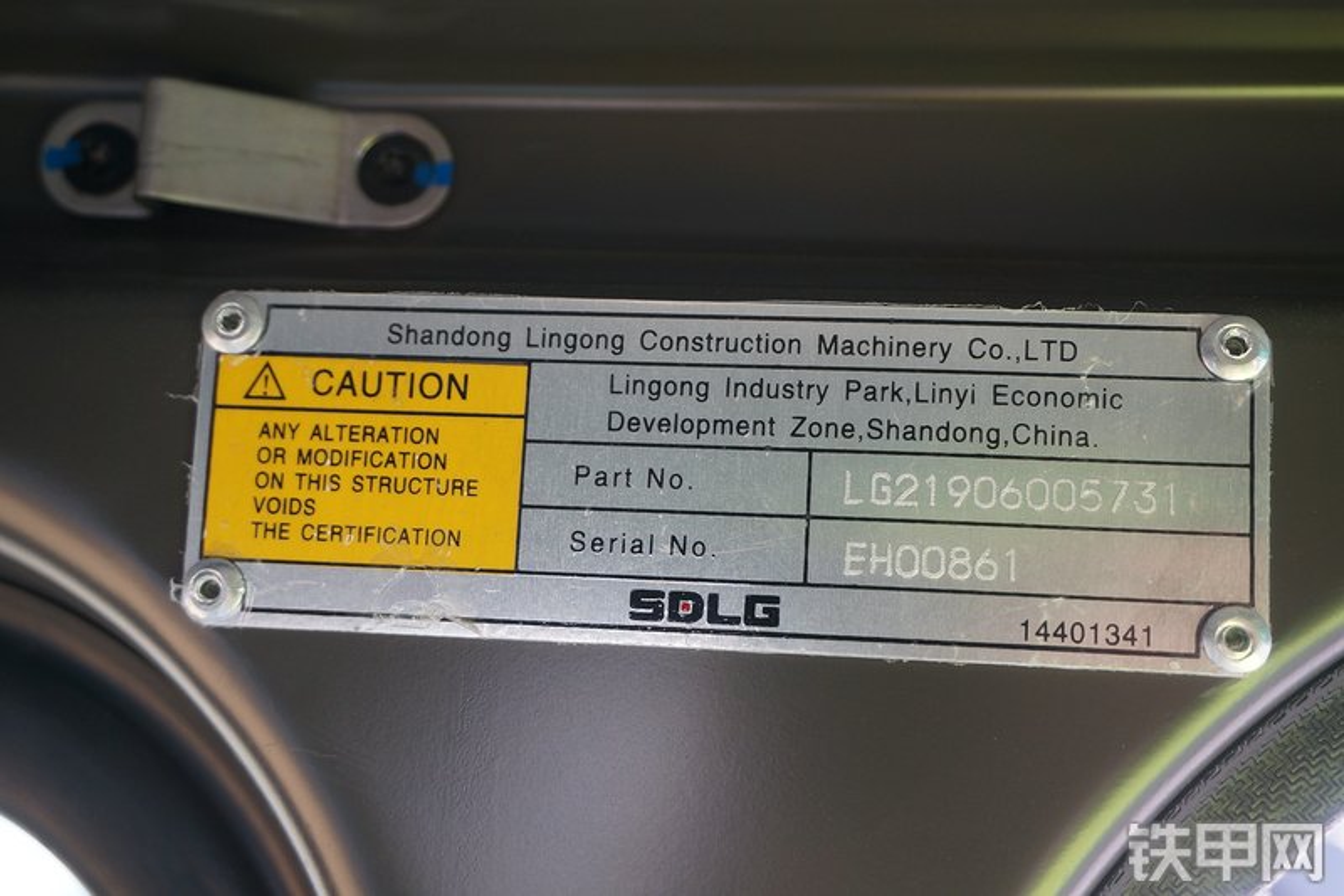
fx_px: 1568
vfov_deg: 31.9
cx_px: 672
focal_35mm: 42
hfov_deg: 46.4
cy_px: 448
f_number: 4.5
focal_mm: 28
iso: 250
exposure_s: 1/60
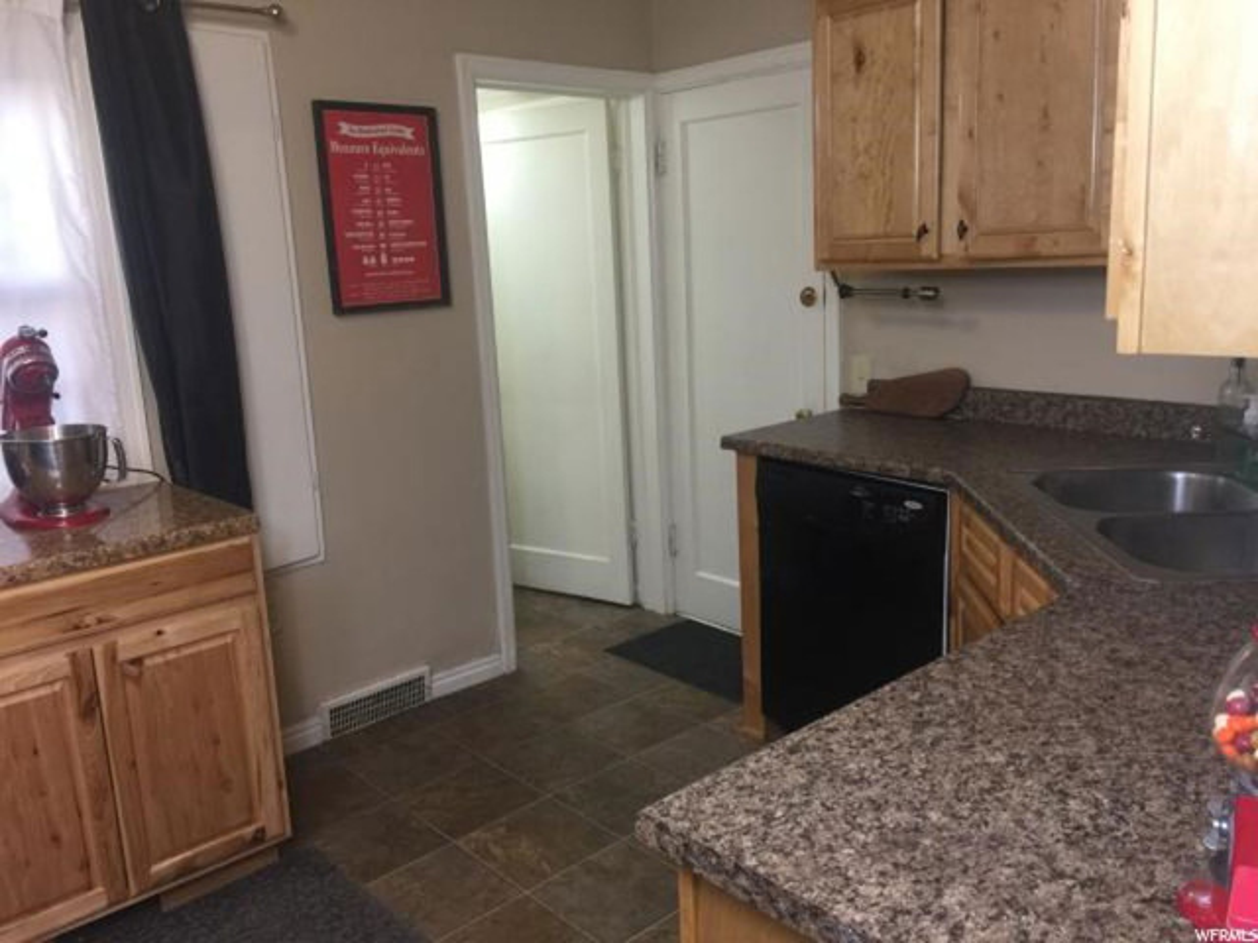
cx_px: 629
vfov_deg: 48.2
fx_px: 1054
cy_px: 472
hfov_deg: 61.7
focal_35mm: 29
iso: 50
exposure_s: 1/15
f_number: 2.2
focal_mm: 4.15
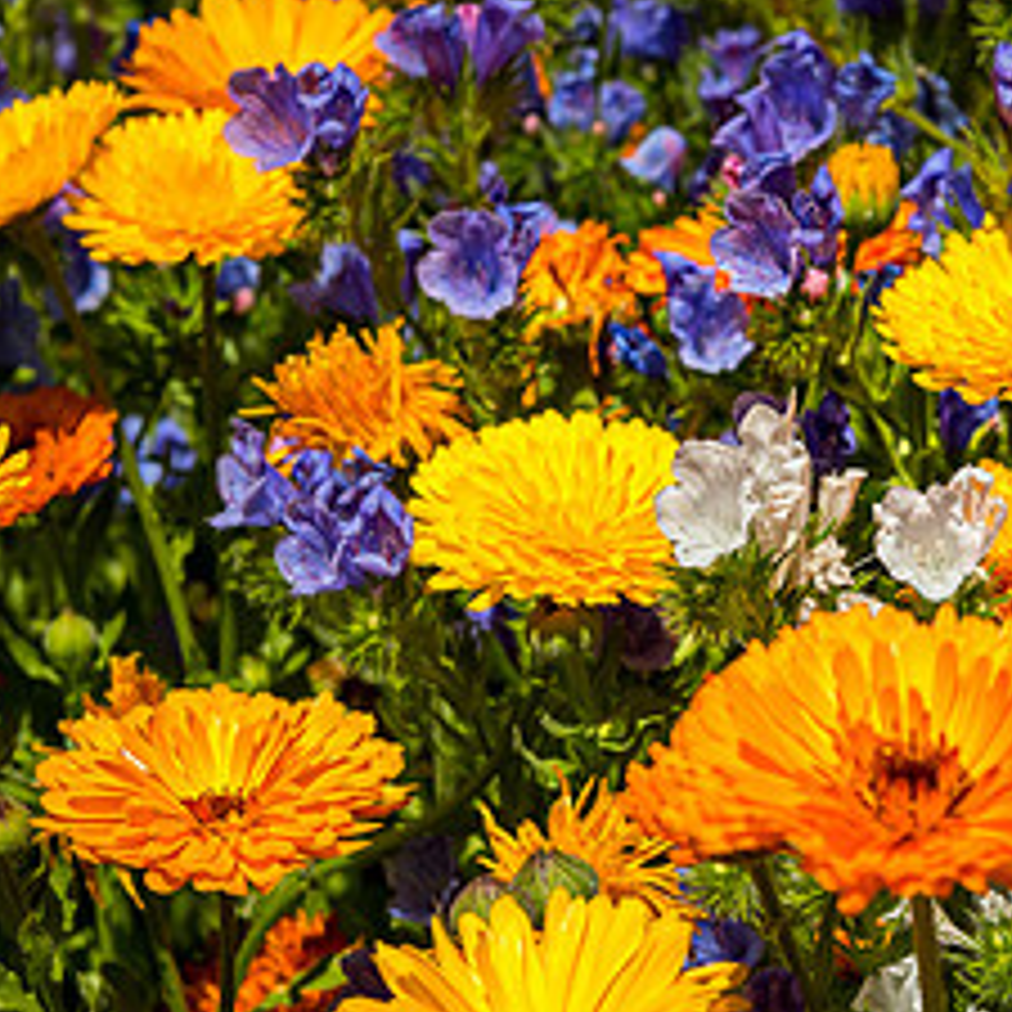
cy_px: 452
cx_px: 927
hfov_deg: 13.7
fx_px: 4168
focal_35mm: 126
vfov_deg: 13.8
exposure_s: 1/320
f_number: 8
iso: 200
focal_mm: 55
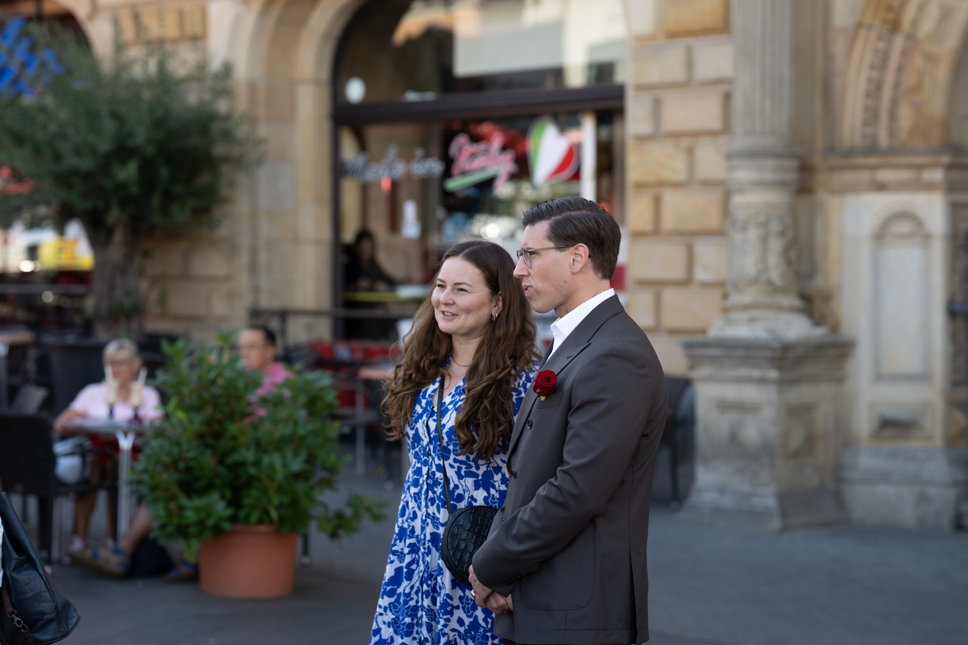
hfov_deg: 23.9
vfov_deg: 16.1
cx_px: 484
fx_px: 2285
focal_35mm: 85
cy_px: 322
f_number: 2.8
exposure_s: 1/320
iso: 100
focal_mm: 85
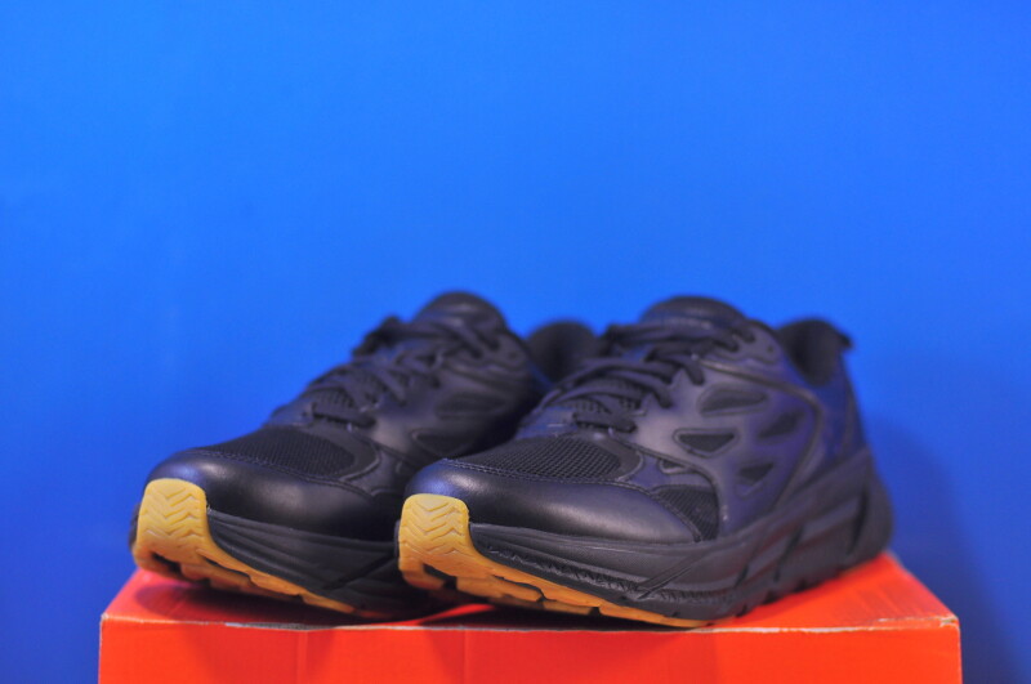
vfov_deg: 18.1
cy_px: 342
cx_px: 516
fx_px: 2145
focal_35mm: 75
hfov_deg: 27.0
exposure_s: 1/320
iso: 250
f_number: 2.2
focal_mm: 50
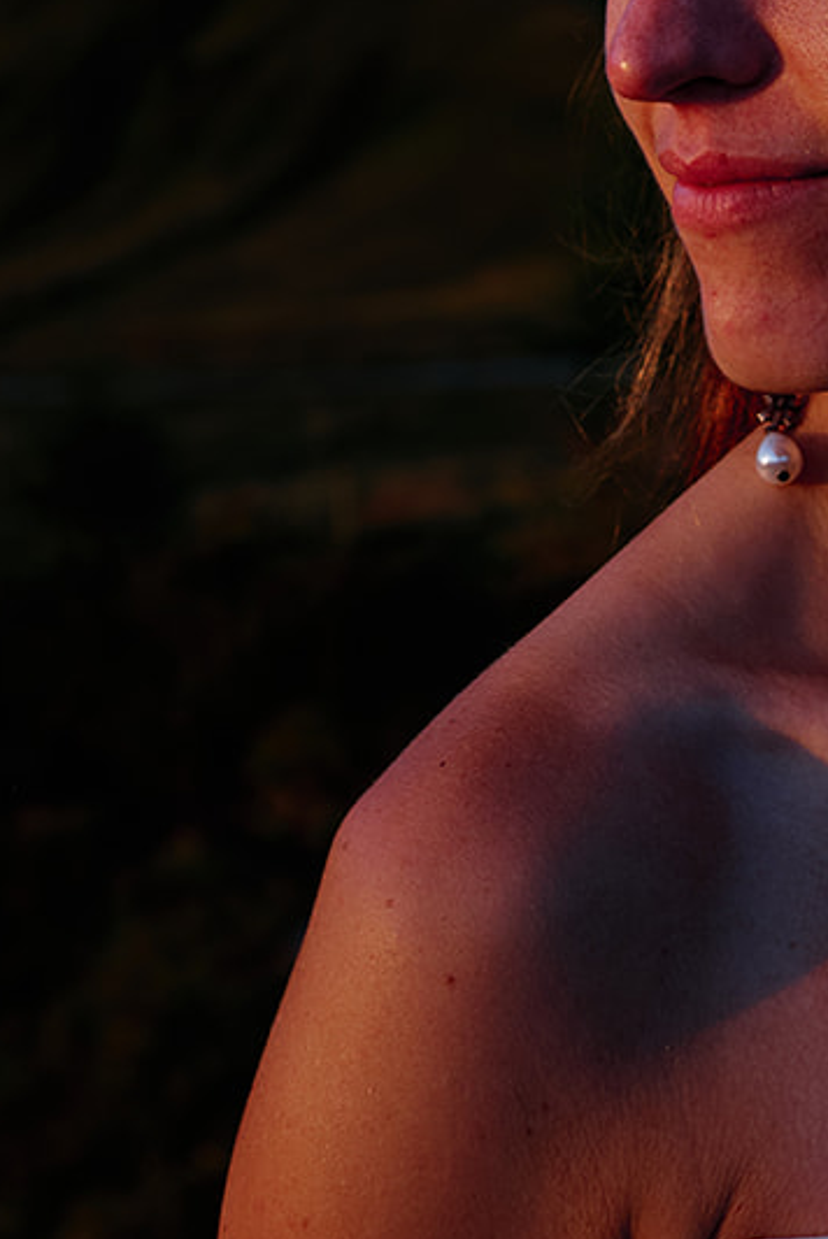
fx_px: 3618
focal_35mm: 105
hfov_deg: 12.9
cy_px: 23
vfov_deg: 19.0
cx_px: 785
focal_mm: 23
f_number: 2.8
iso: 125
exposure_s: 1/420
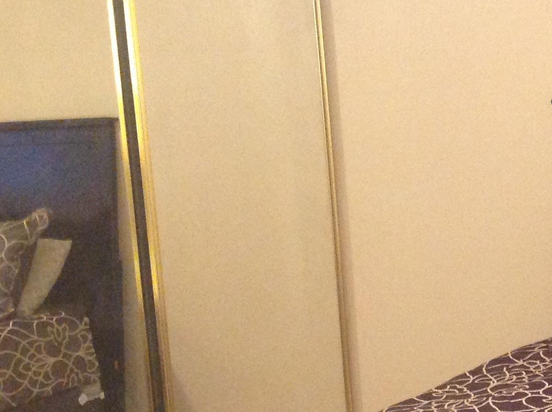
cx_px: 613
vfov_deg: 16.7
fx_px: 1401
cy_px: 247
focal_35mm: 88
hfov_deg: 21.1
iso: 400
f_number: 2.4
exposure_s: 1/15
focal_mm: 4.28
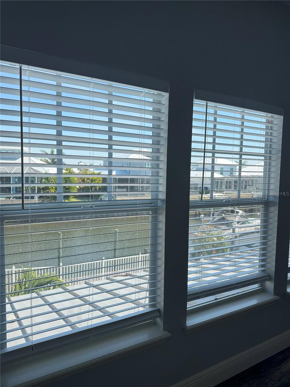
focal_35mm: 24
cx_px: 145
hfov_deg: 56.8
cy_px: 194
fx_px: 268
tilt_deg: -5.3
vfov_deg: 71.6
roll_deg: -1.7
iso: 80
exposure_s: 1/2174
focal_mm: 6.76
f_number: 1.78
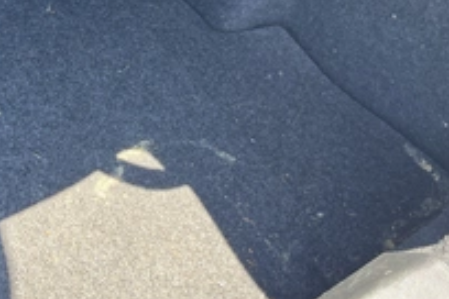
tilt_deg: -50.9
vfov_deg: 25.1
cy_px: 64
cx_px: 161
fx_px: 661
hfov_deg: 37.2
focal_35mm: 53
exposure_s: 1/147
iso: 64
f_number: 1.6
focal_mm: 5.1
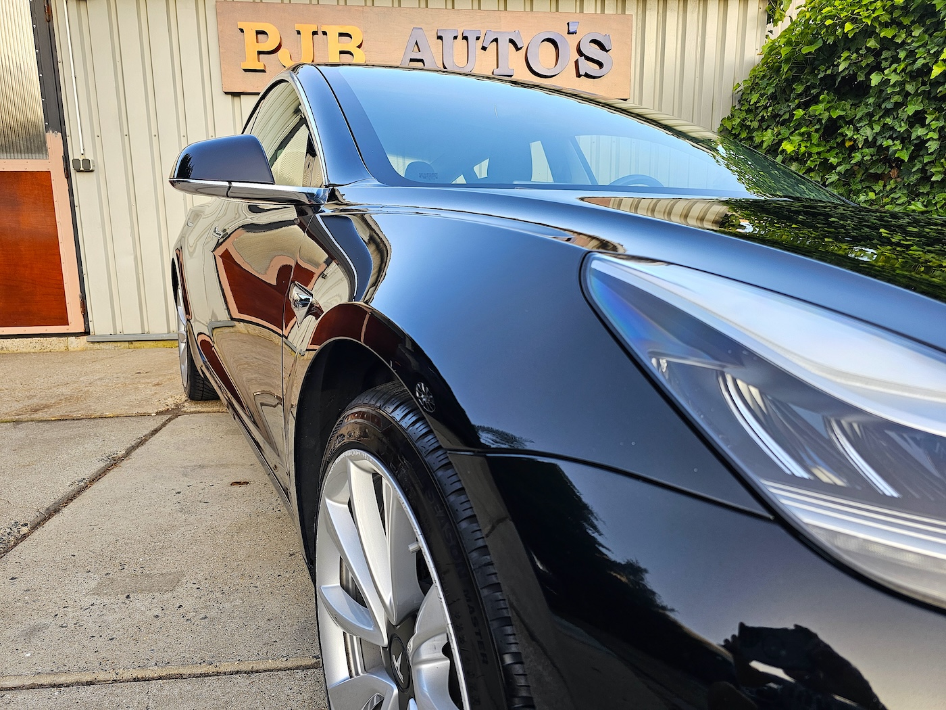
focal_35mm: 23
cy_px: 355
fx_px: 629
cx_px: 473
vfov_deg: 58.9
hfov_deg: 73.9
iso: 64
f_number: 1.7
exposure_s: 1/180
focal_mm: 6.3
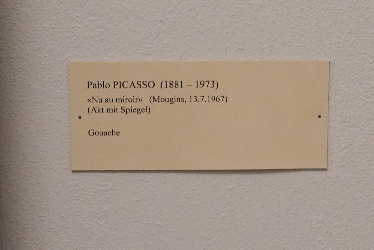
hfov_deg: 73.7
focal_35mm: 24
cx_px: 187
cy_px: 125
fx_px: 249
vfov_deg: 53.2
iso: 3200
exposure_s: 1/80
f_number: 5.6
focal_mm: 24
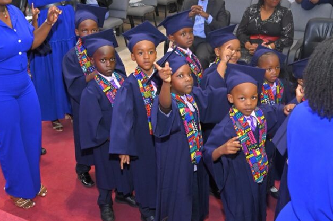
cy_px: 103
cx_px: 138
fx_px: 453
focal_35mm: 49
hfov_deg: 40.2
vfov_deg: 27.5
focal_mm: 30
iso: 5000
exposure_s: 1/160
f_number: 5.6
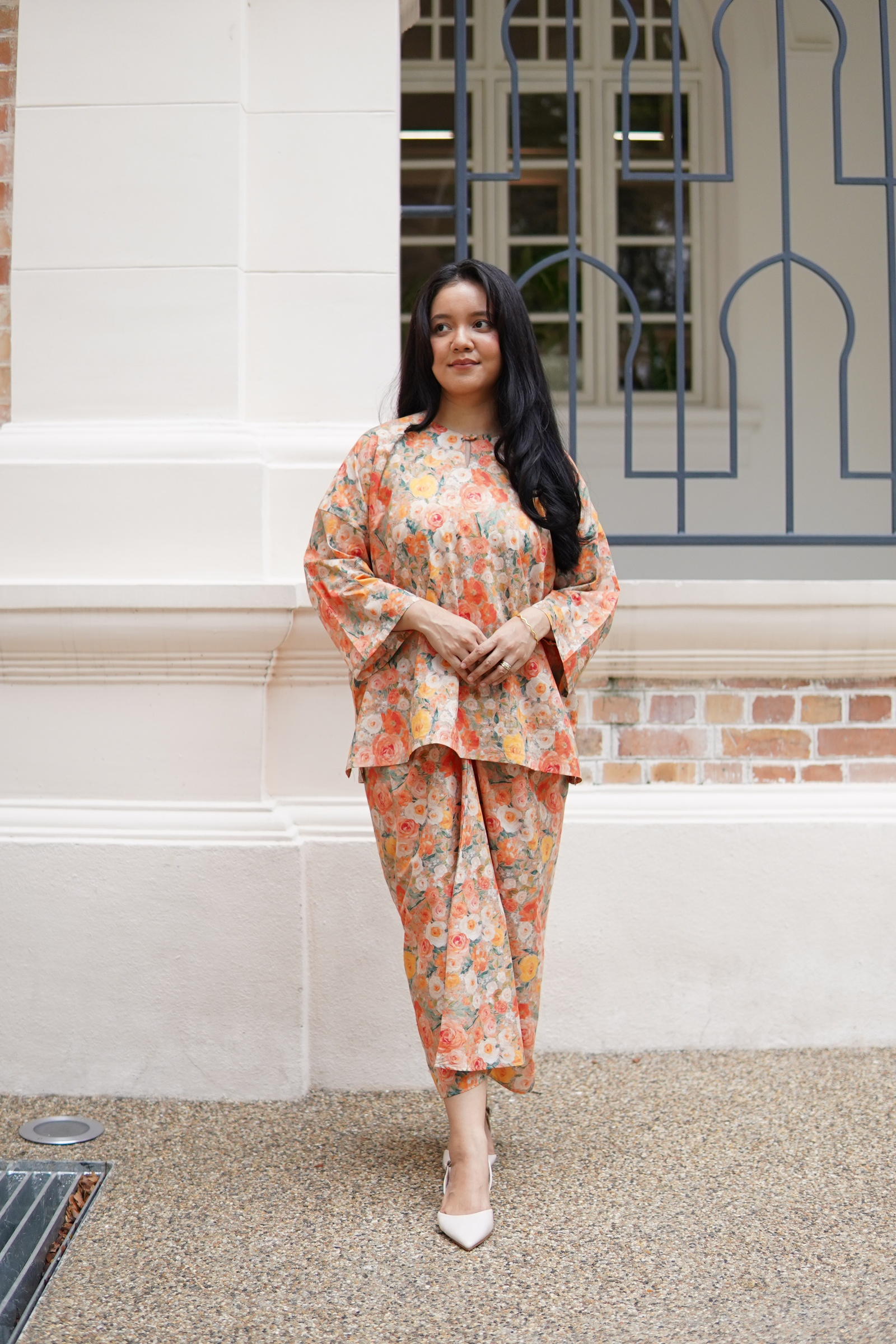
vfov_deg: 43.6
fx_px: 1680
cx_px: 448
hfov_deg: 29.9
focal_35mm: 45
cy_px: 672
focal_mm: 30
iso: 500
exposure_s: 1/5000
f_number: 1.8
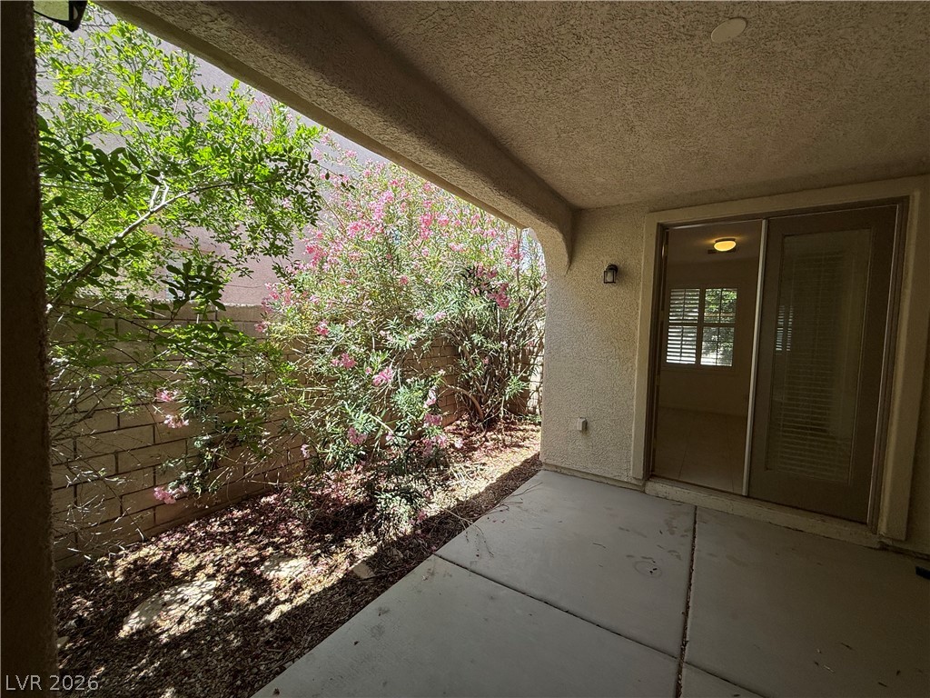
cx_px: 465
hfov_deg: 102.1
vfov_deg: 85.7
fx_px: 376
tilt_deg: -3.0
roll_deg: -1.9
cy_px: 349
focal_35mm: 14
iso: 50
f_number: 2.2
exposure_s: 1/331
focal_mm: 2.22
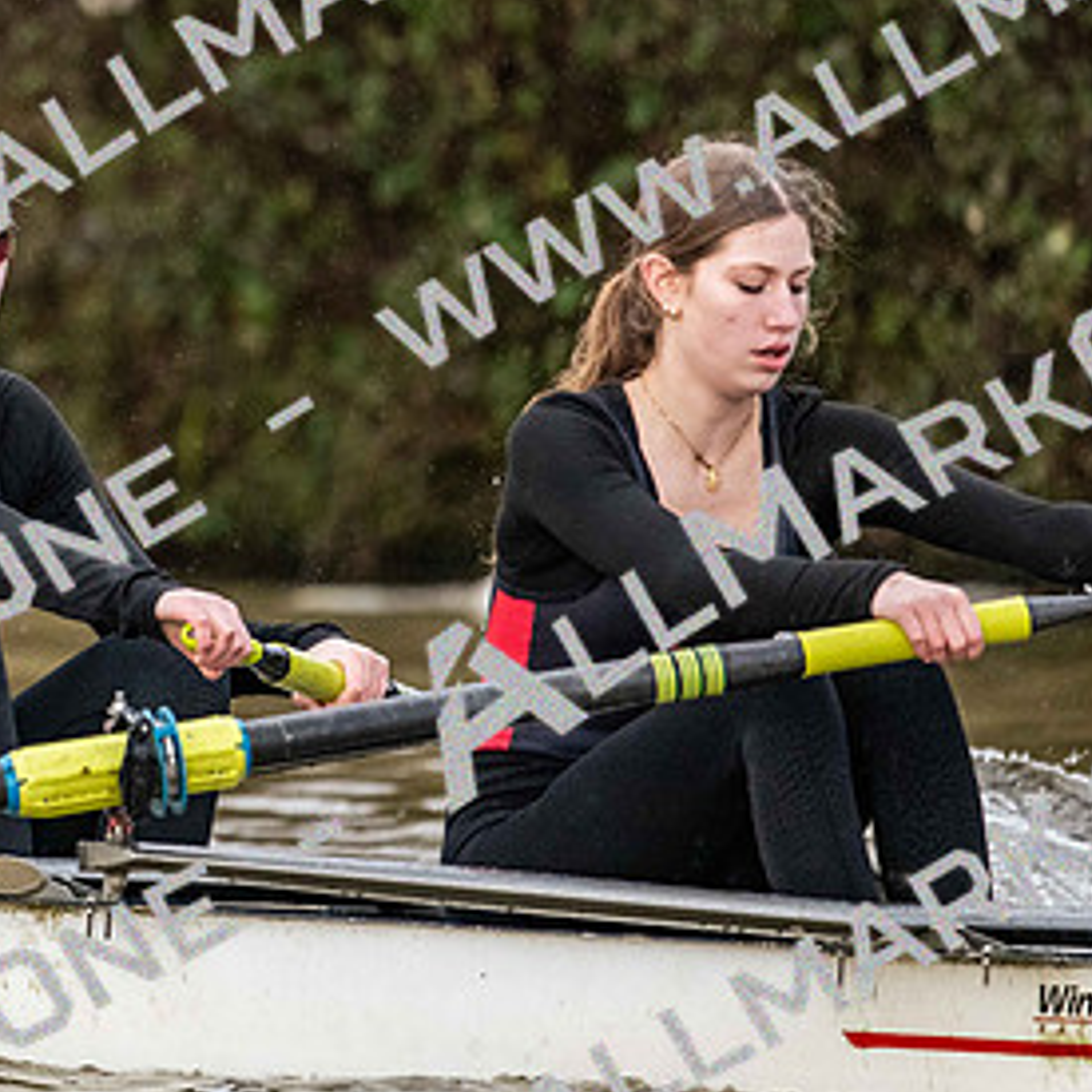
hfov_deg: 2.4
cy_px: 435
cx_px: 87
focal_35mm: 716
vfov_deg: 2.4
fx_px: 25554
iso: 3600
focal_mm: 400
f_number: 4.5
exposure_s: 1/1600
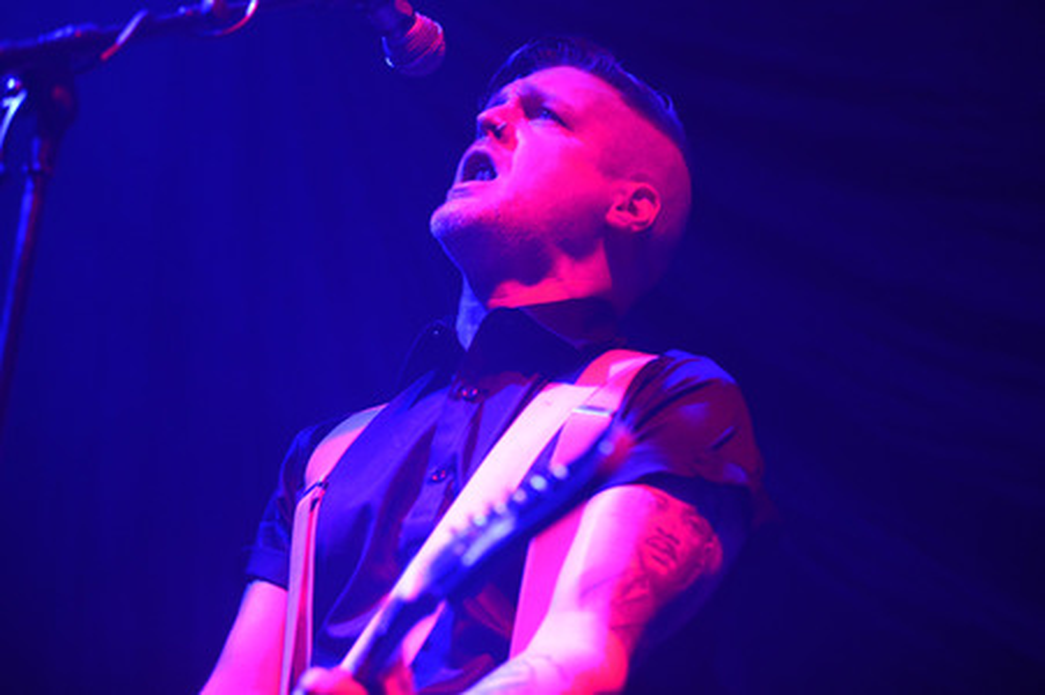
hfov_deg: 20.8
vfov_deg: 13.9
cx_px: 522
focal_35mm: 98
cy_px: 348
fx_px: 2843
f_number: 2.8
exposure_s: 1/500
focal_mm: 98
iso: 3200
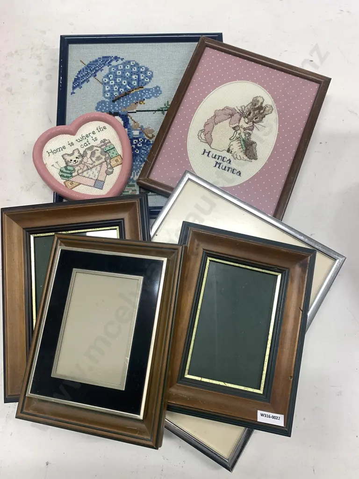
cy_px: 240
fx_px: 360
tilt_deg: -76.2
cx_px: 180
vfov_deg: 67.3
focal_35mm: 26
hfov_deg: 53.1
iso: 100
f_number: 1.8
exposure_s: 1/100
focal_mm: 4.25
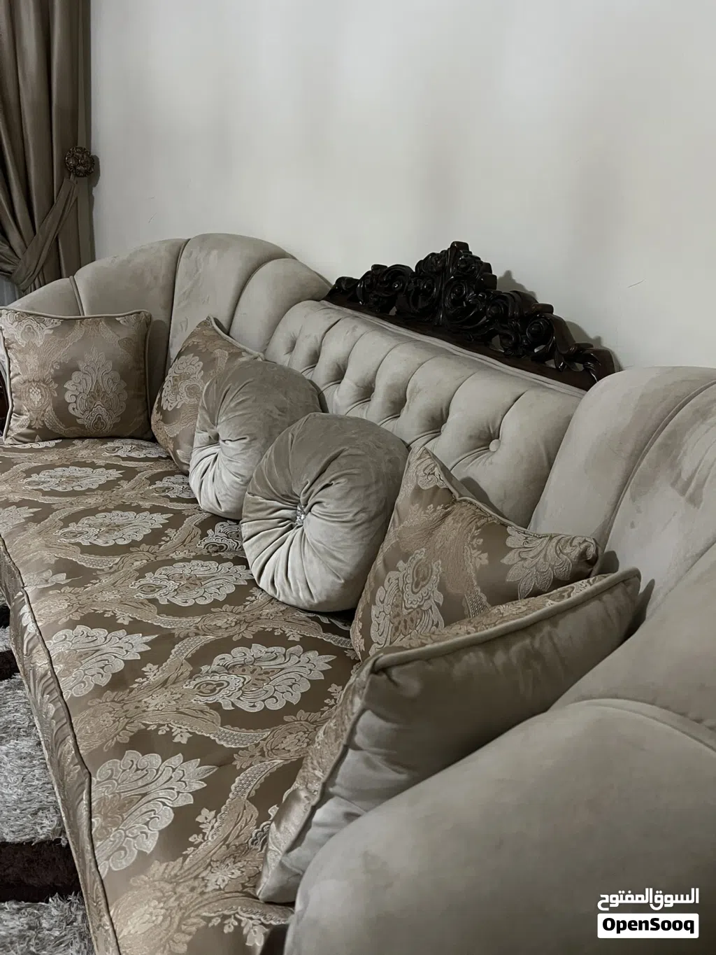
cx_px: 358
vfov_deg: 67.3
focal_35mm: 26
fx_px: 717
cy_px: 478
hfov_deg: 53.1
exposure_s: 1/33
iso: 500
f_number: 1.5
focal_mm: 5.7
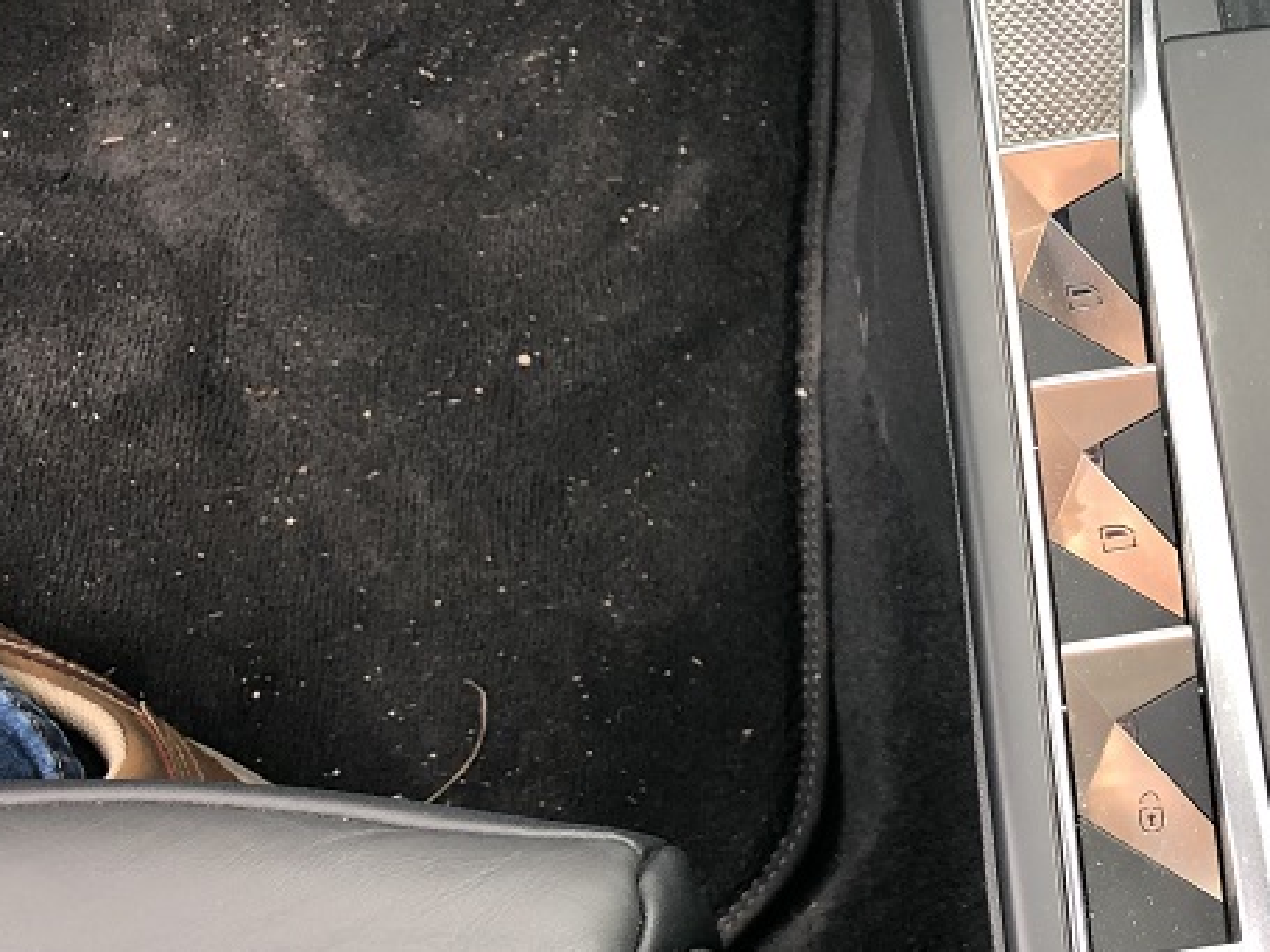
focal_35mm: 63
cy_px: 385
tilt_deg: -56.7
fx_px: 2311
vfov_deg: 23.2
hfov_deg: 28.8
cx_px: 1273
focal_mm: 3.99
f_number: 1.8
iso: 25
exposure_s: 1/30
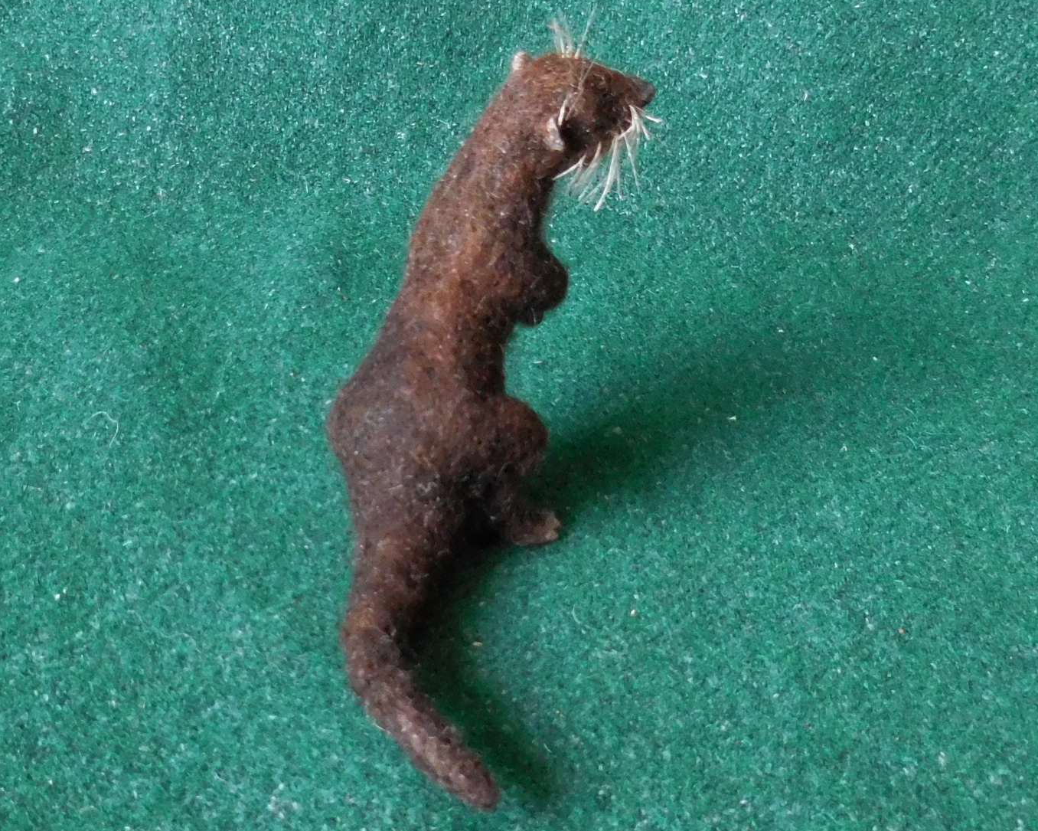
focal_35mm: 27
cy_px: 403
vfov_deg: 53.2
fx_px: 830
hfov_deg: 64.1
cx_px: 512
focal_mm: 4.5
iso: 400
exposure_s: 1/13
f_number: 3.3
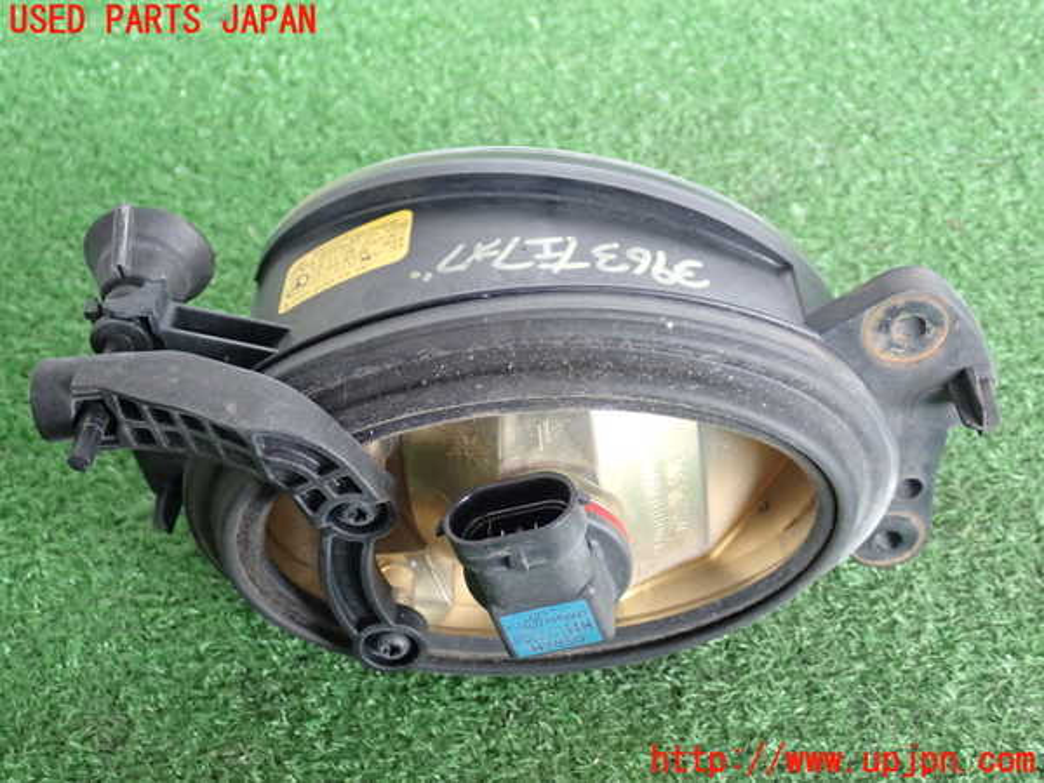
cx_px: 522
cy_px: 392
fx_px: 1508
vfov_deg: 29.1
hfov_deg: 38.2
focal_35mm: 50
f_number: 3.2
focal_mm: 9.01
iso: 400
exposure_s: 1/50
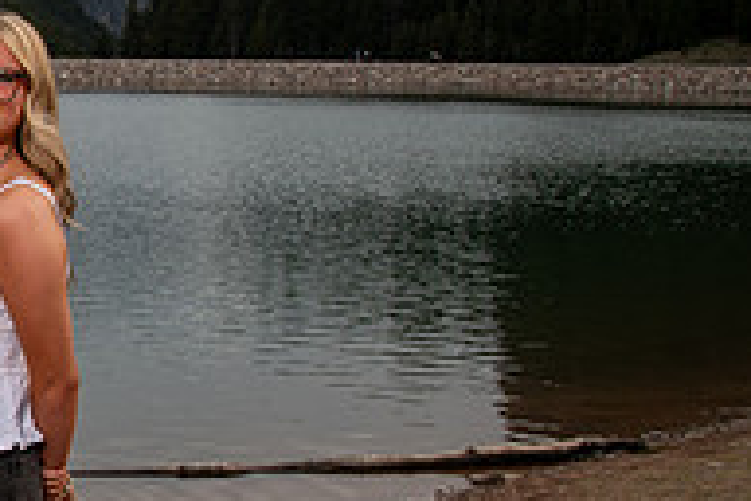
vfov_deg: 17.9
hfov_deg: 22.4
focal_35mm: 76
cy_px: 266
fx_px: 1585
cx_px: -340
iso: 200
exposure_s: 1/400
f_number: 6.3
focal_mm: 24
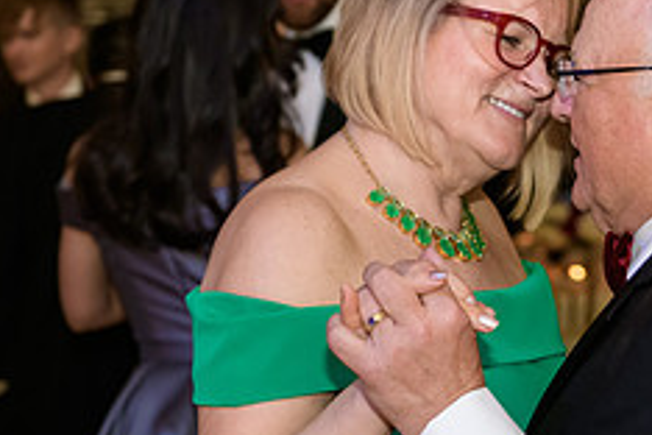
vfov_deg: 10.6
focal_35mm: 129
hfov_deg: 15.7
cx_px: 554
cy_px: 191
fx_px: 2336
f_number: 3.2
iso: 1600
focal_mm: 52
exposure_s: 1/125
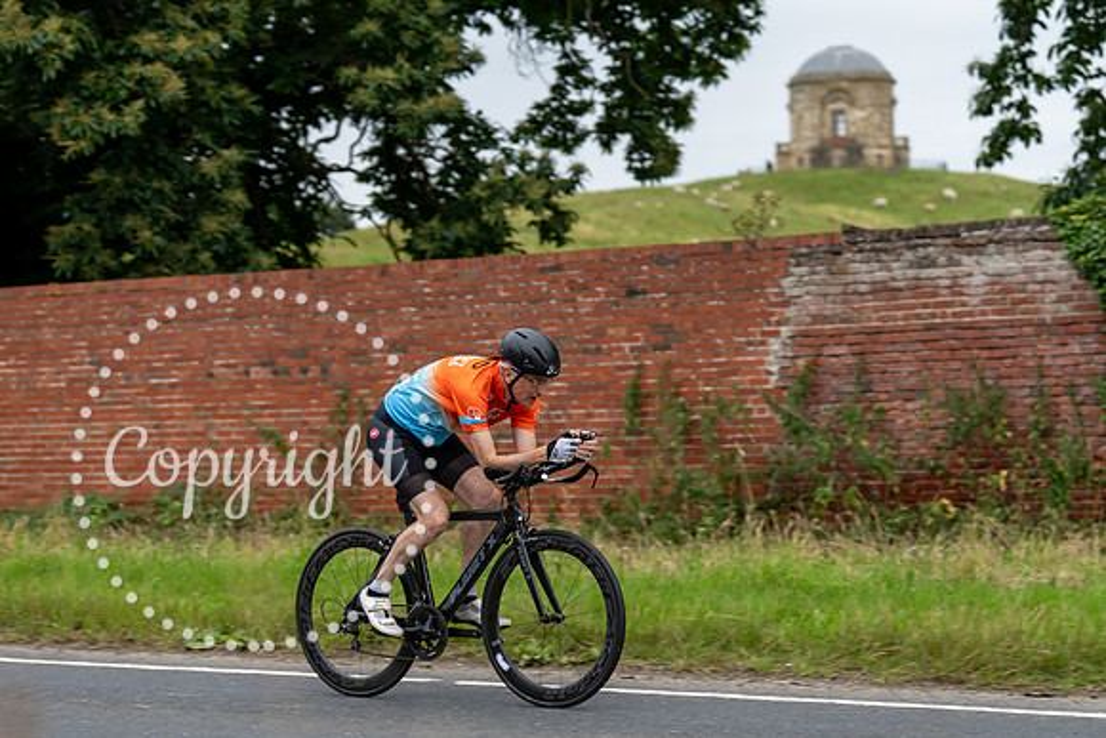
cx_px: 463
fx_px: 2878
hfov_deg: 21.7
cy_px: 366
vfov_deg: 14.6
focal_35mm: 94
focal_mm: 79
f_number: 3.2
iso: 1000
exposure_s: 1/640
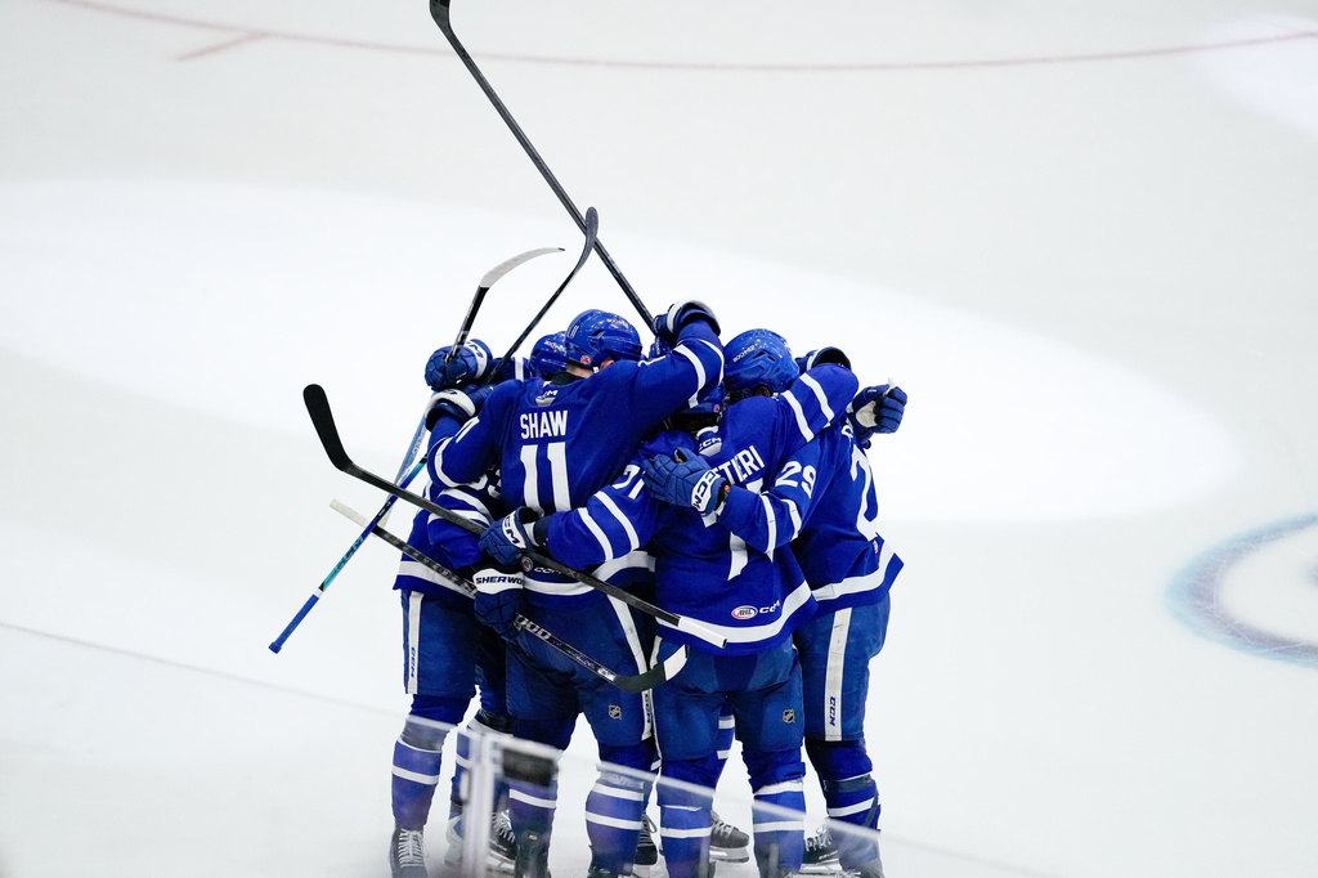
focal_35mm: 300
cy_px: 439
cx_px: 659
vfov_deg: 4.6
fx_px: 10979
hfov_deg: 6.9
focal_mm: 300
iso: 5000
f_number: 2.8
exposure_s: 1/2000
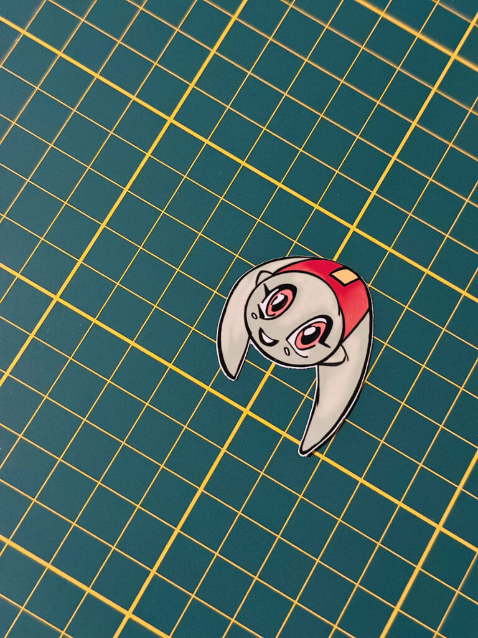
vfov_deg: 39.7
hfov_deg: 30.3
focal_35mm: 48
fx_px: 884
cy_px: 319
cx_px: 239
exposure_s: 1/33
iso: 800
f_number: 1.78
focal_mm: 6.86
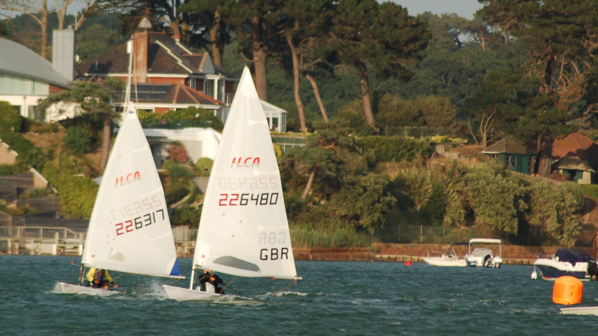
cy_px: 74
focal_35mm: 675
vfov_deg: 1.8
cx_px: 218
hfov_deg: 3.2
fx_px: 10704
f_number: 5.3
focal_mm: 250
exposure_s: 1/2000
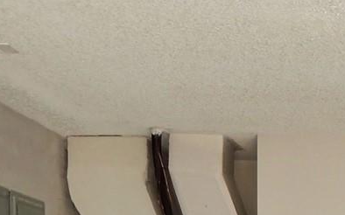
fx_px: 931
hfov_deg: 19.0
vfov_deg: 11.8
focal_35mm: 99
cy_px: 426
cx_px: 482
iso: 125
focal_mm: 4
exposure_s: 1/160
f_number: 3
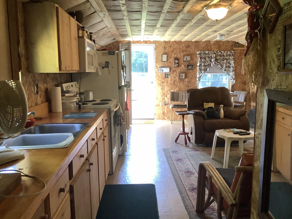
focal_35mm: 32
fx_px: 270
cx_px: 148
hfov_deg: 56.8
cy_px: 113
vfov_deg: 44.2
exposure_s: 1/60
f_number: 2.4
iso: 160
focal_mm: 3.3
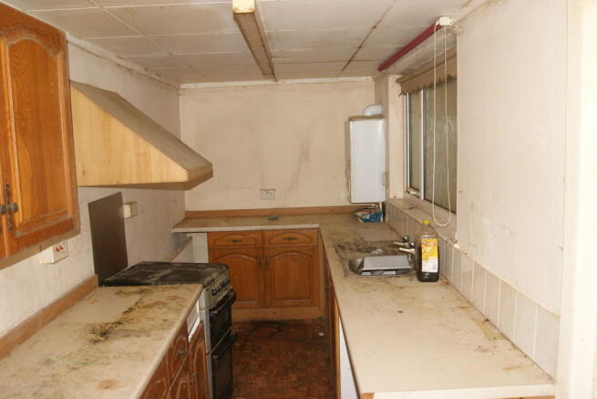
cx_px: 298
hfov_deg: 61.9
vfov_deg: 43.6
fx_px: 498
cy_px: 200
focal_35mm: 30
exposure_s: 1/60
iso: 400
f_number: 5.6
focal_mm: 20
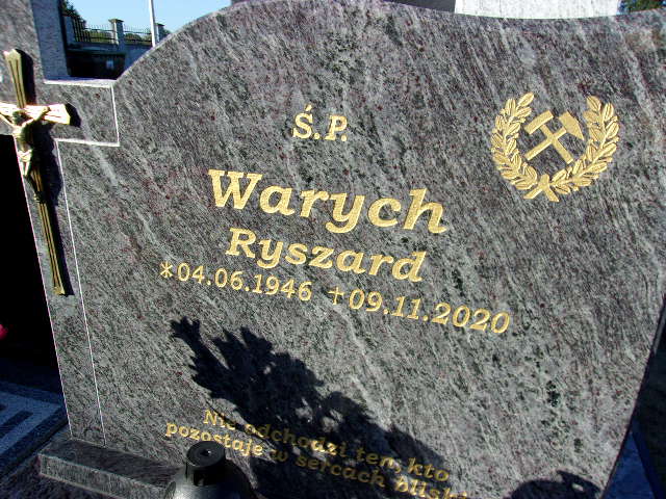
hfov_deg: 65.3
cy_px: 250
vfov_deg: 51.4
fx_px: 519
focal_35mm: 27
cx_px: 333
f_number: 10.4
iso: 80
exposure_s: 1/70
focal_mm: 4.9
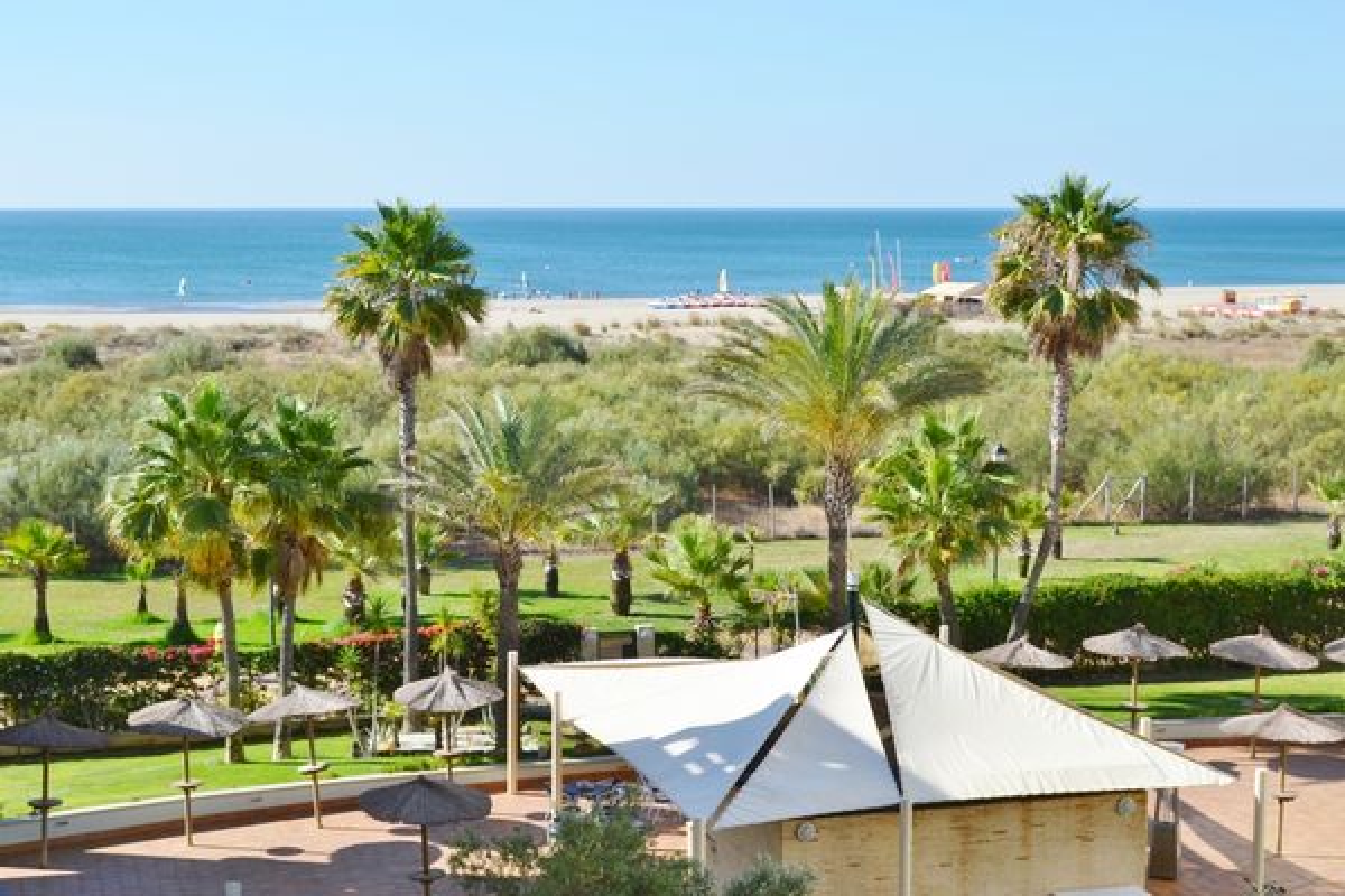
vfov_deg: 25.8
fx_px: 1961
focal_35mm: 52
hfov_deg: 37.9
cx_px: 672
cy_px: 448
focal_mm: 35
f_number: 8
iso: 100
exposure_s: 1/250
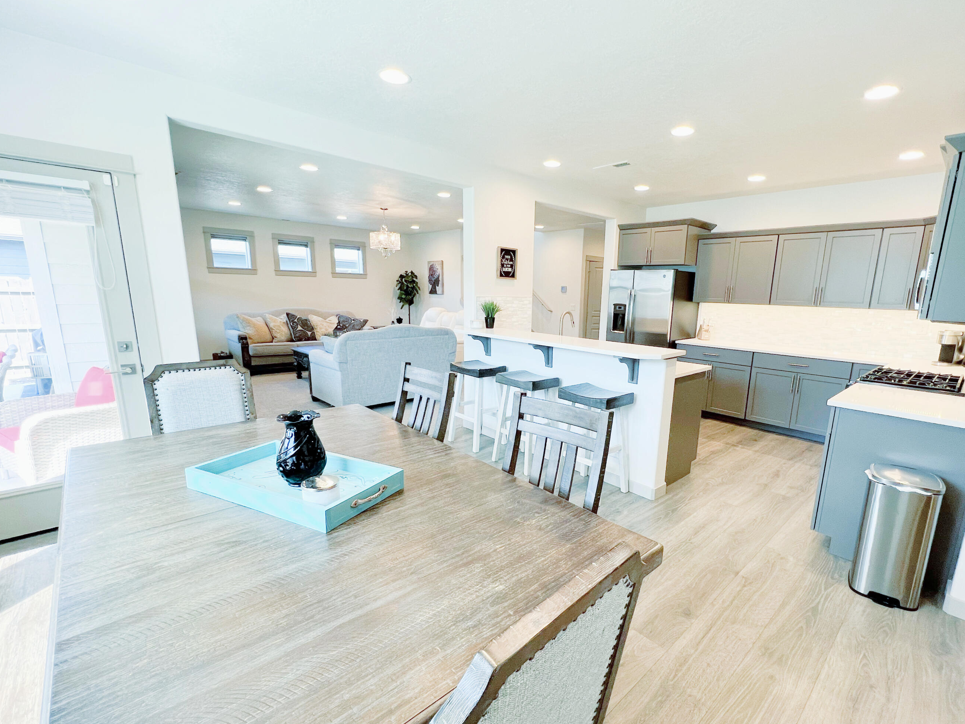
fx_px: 418
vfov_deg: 81.6
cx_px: 531
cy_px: 386
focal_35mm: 15
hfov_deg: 97.8
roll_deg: -2.2
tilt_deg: -12.7
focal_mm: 1.57
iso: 200
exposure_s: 1/120
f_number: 1.8
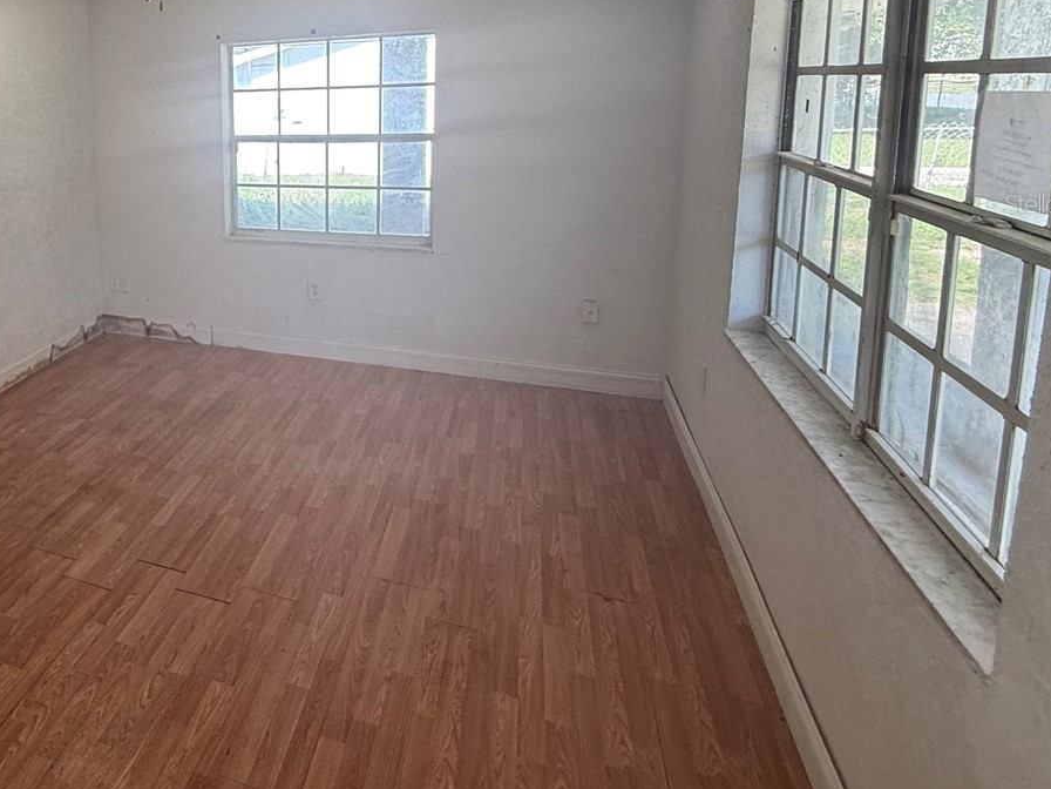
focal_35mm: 25
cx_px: 177
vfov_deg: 52.6
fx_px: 759
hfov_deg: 62.2
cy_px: 203
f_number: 2.2
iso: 80
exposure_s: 1/120
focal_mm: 2.22
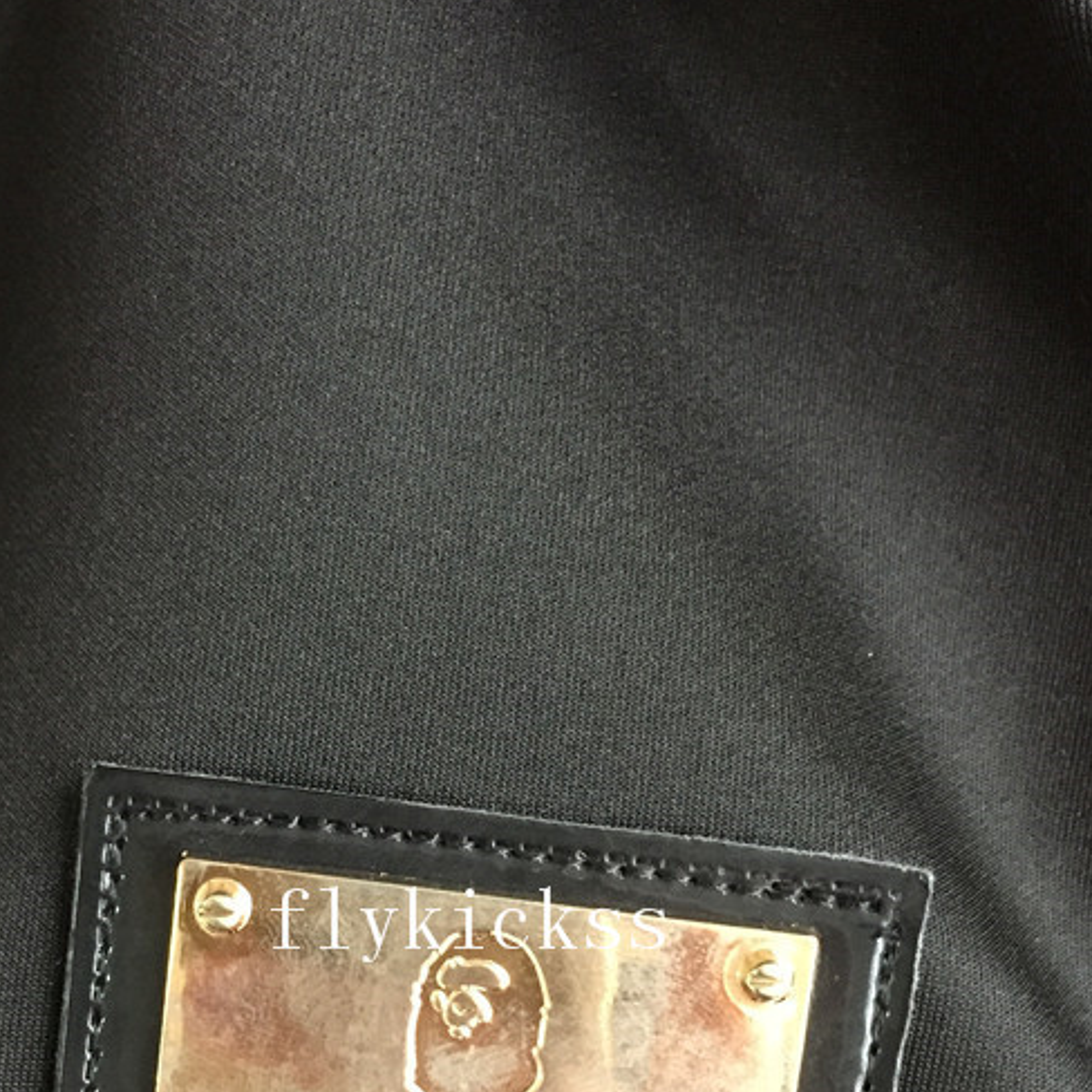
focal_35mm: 56
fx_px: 1999
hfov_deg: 30.5
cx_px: 474
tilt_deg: -54.5
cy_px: 926
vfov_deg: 29.6
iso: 320
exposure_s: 1/17
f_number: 2.2
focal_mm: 4.15
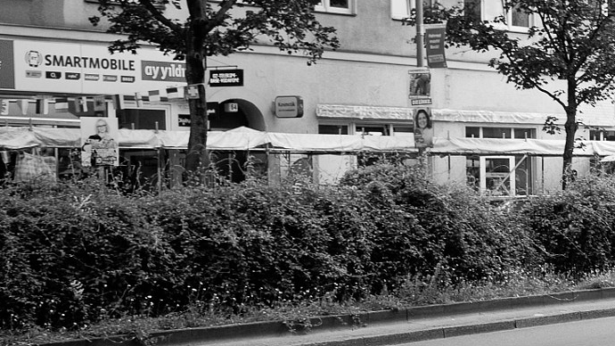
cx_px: 835
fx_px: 1419
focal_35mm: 87
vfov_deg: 13.7
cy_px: 343
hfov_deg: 21.7
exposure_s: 1/80
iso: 100
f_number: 3.5
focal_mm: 18.3
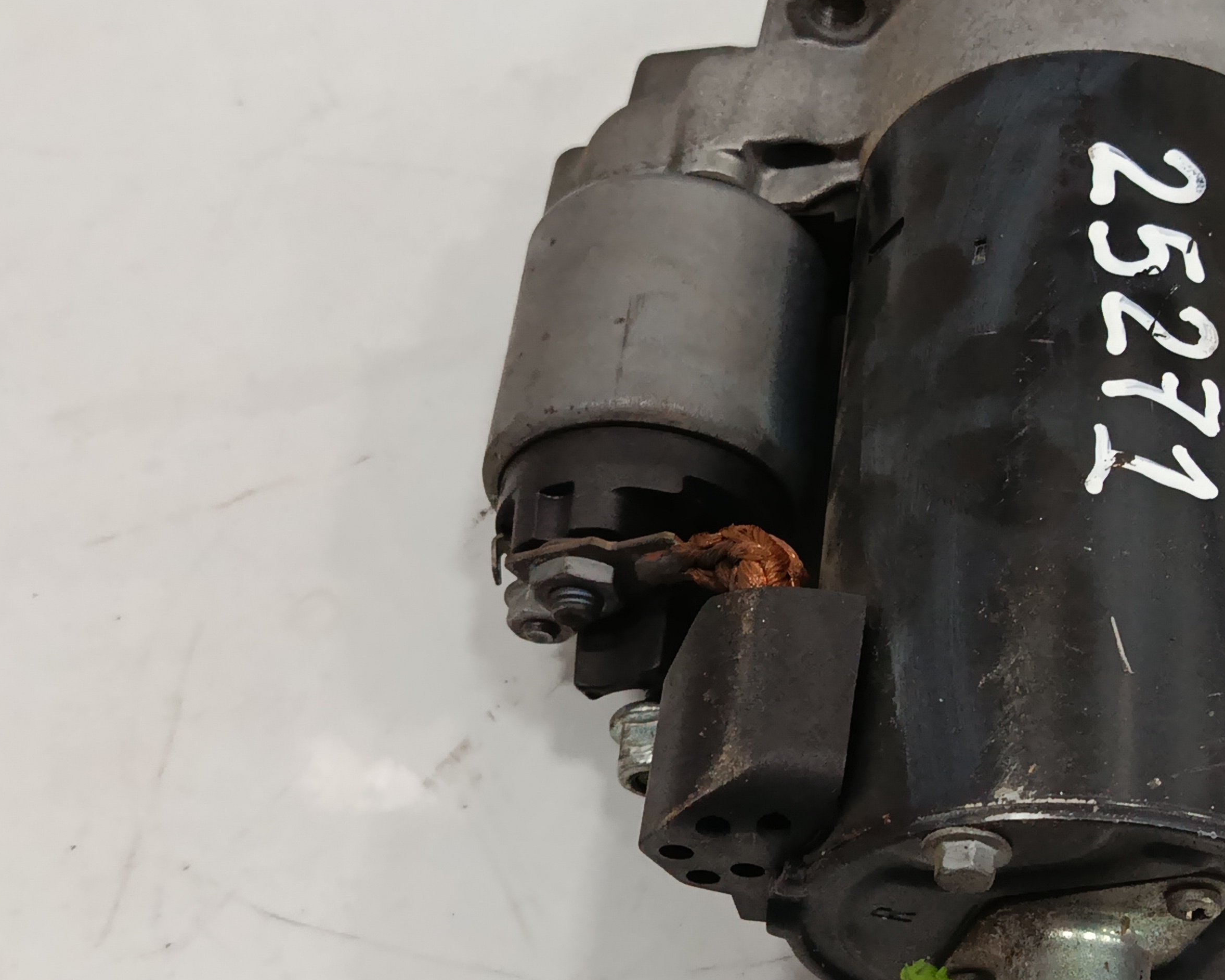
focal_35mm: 58
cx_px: 974
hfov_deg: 31.7
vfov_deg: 26.2
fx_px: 2103
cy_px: 469
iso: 1056
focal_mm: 5.24
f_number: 1.7
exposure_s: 1/100
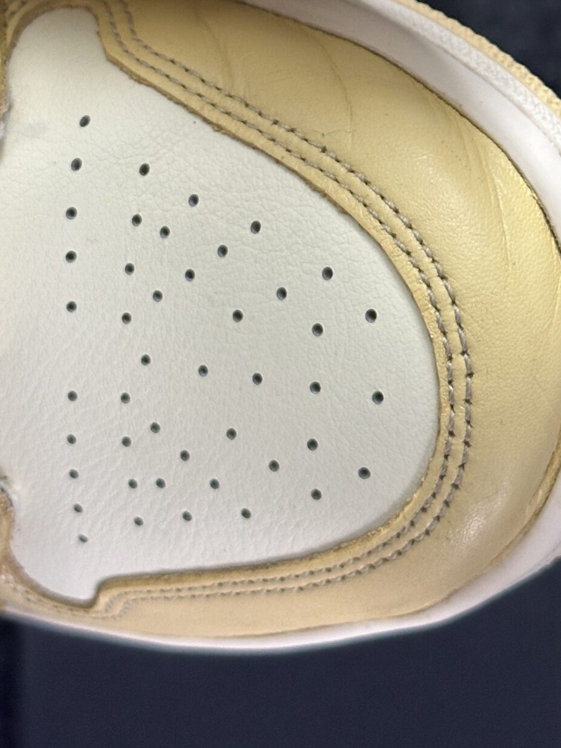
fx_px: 2160
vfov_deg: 19.1
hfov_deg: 14.8
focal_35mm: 100
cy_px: 20
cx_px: 325
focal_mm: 6.86
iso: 125
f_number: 1.78
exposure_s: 1/50
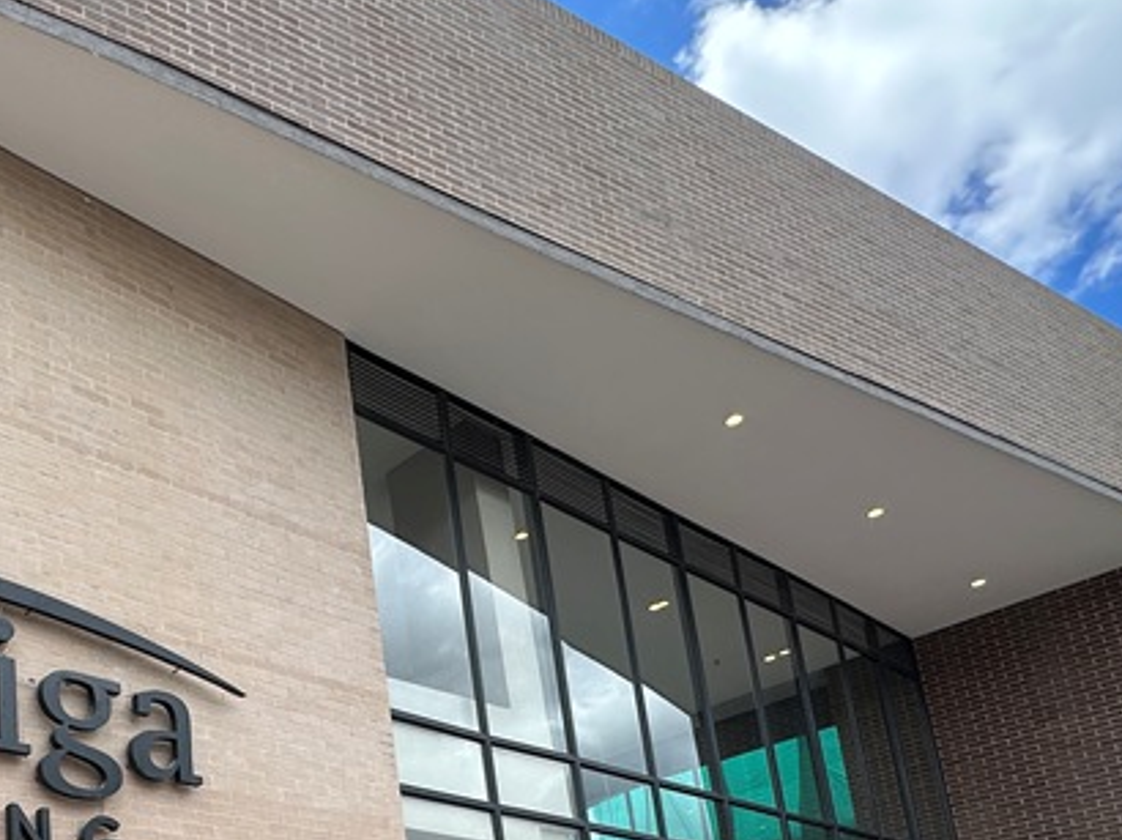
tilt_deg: +12.5
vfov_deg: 35.6
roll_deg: +3.3
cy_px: 889
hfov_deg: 48.2
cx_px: 153
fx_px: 1134
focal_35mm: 35
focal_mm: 2.22
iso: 40
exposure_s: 1/818
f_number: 2.2
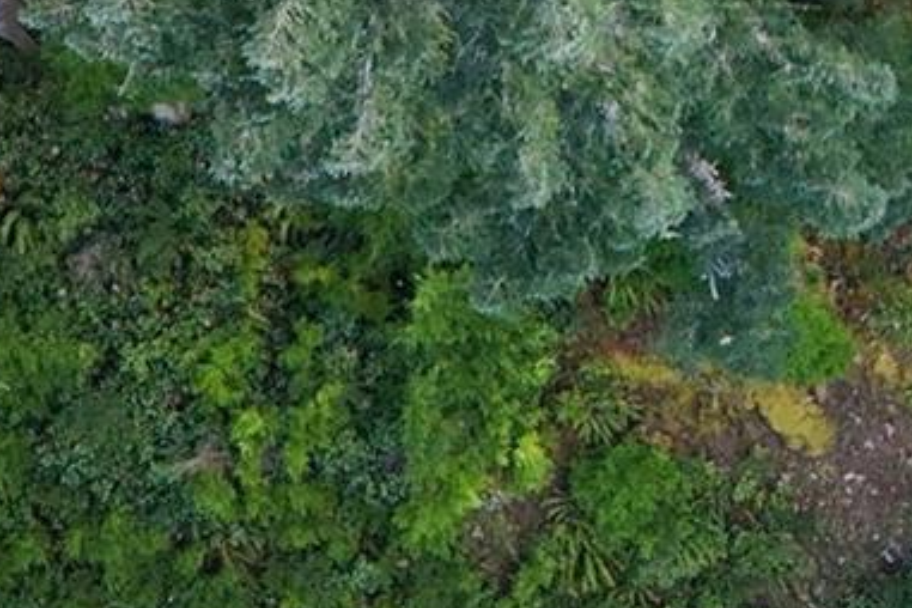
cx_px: 1649
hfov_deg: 14.3
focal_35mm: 126
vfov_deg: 10.7
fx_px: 3192
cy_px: 764
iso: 100
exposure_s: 1/3200
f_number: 1.8
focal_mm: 20
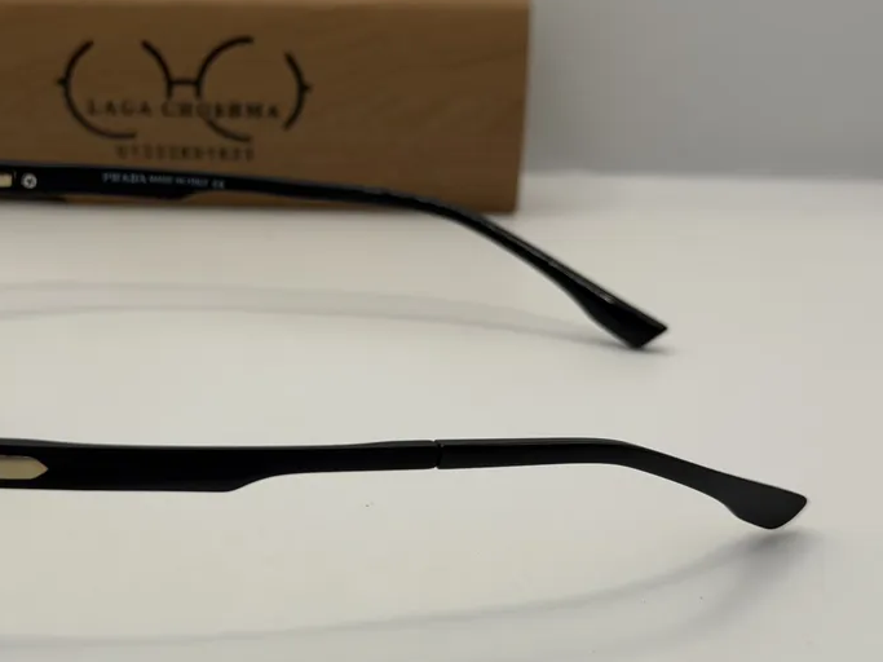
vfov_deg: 20.4
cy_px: 344
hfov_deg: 26.8
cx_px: 264
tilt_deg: -20.3
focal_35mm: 72
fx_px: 1836
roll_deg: +0.1
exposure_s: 1/631
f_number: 1.78
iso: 64
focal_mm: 6.76
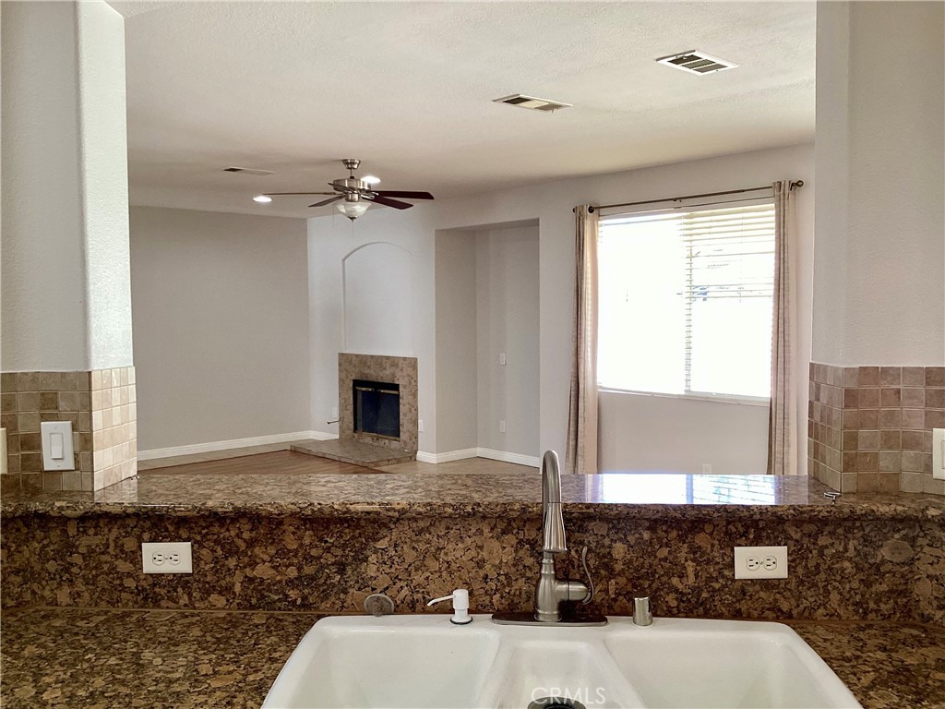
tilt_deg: -3.7
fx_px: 846
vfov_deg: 45.4
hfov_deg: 58.4
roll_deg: -1.0
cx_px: 472
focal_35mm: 31
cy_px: 354
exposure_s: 1/60
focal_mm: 3.3
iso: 80
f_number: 2.4
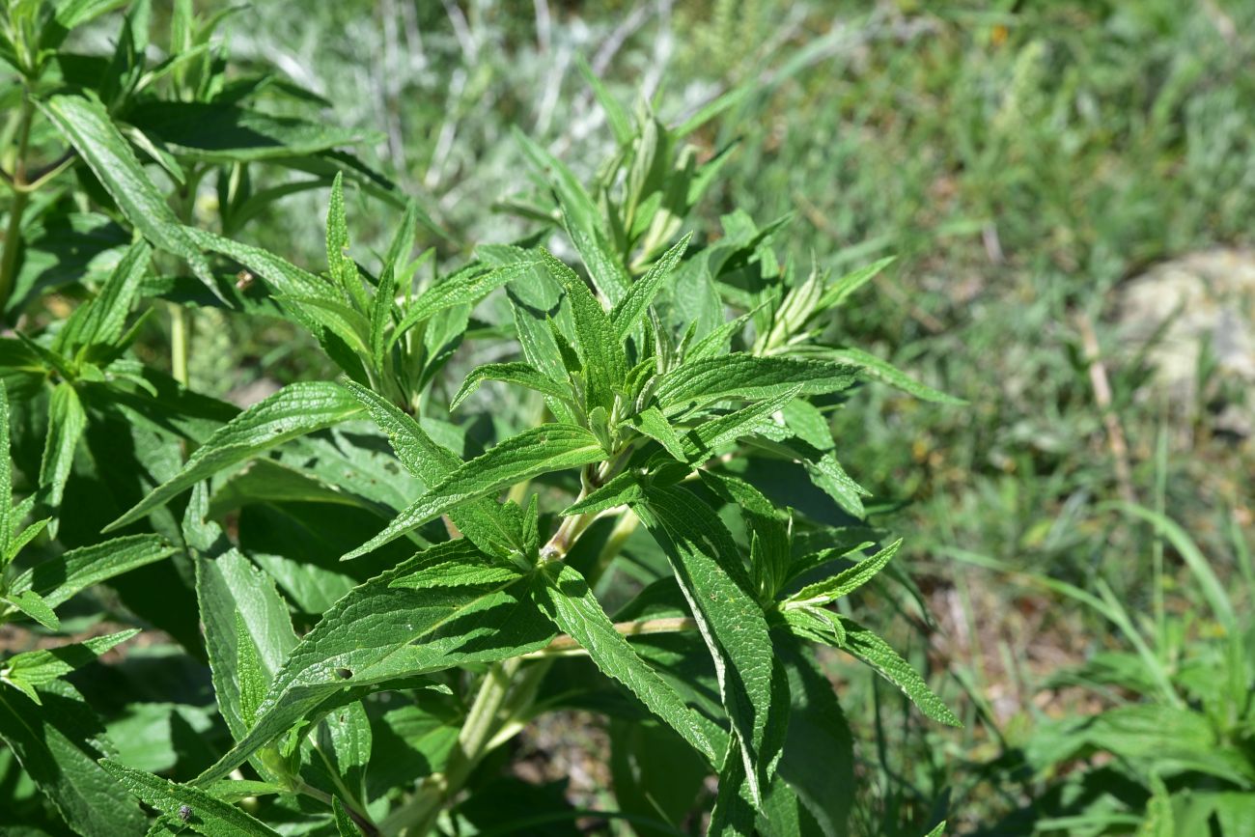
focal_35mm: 50
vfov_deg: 27.0
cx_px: 628
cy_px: 418
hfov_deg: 39.6
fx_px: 1743
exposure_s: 1/125
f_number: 13
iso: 160
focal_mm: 50
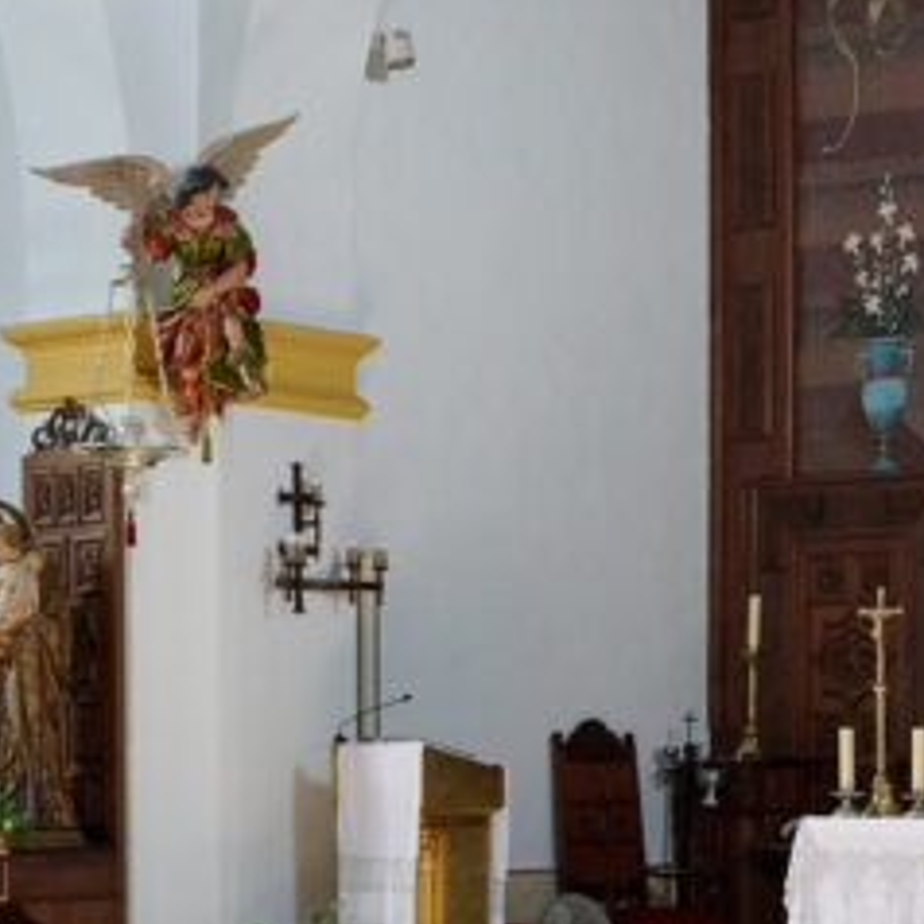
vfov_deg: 17.3
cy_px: 681
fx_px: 3020
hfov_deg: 16.7
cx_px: 1095
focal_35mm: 100
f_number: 11
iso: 3200
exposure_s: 1/50
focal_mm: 40
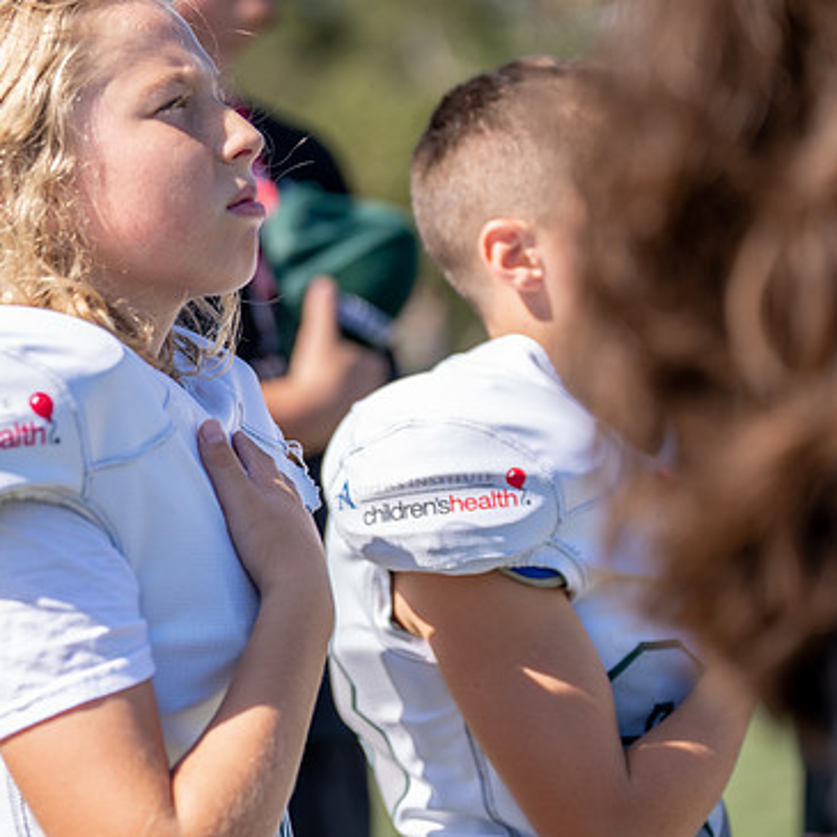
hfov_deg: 11.8
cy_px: 357
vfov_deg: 11.9
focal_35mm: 147
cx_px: 200
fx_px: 4021
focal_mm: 97
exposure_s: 1/1250
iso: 100
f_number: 2.8
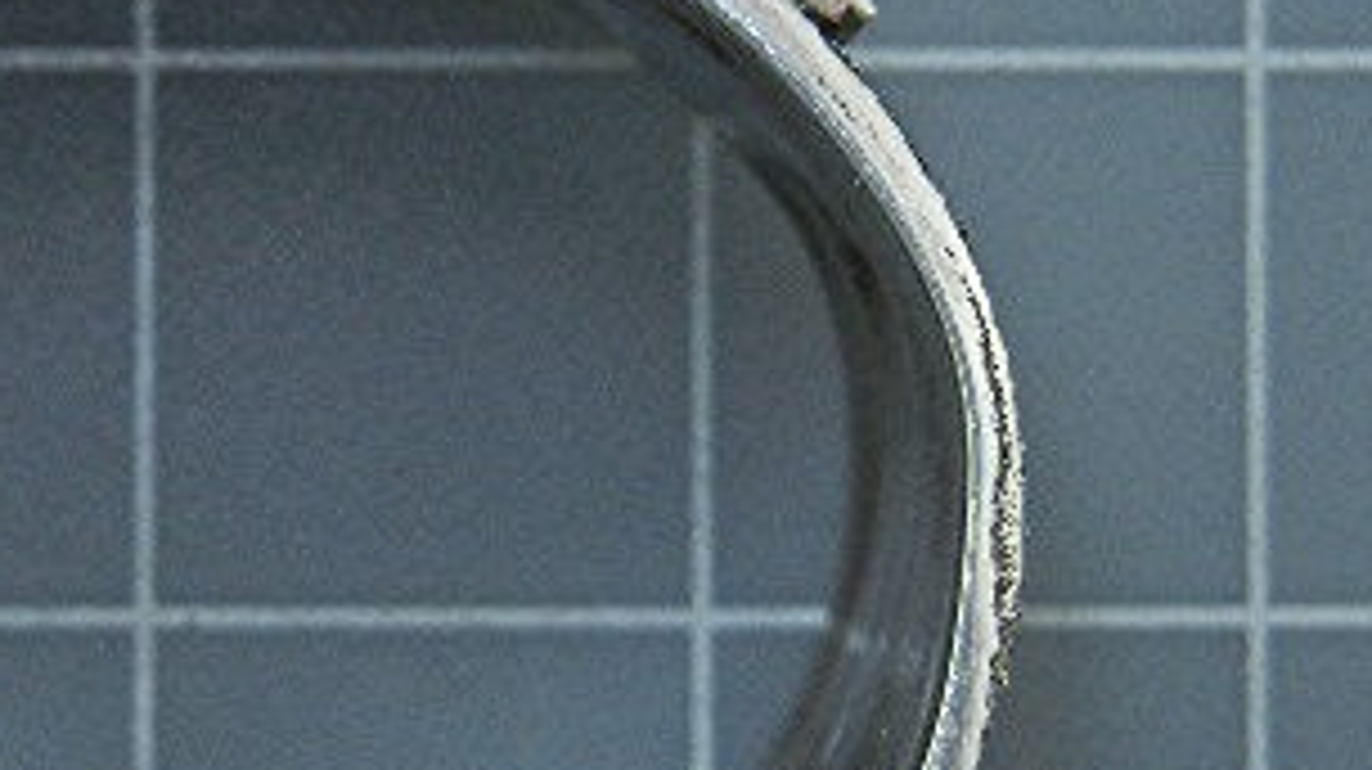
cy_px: 261
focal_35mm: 135
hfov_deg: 15.8
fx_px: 4907
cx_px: 301
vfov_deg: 9.0
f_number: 4
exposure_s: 1/30
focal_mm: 10.6
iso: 200
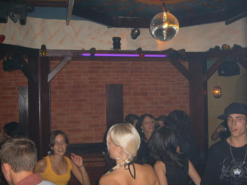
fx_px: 321
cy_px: 92
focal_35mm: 45
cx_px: 124
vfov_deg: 32.2
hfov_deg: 42.1
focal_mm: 7.5
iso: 100
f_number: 3.1
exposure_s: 1/30
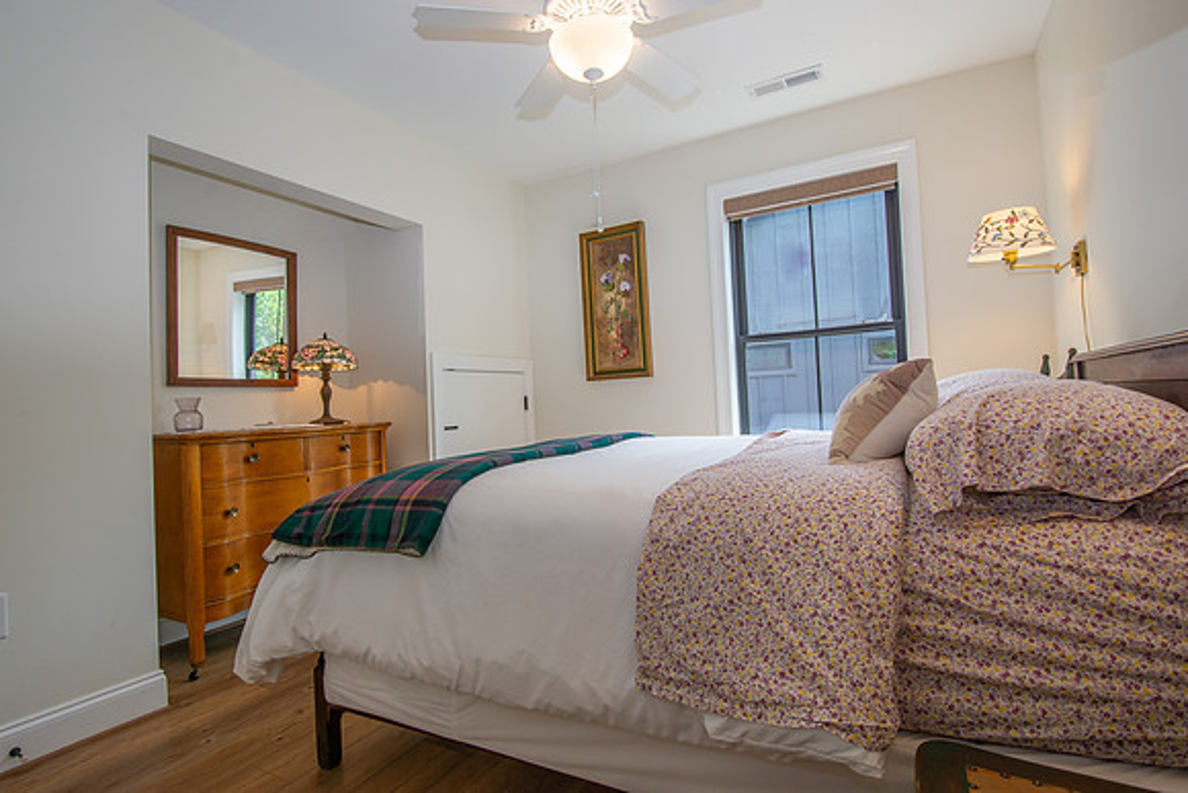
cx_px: 594
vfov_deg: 69.2
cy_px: 396
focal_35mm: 17
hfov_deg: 91.9
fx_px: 575
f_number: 6.7
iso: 250
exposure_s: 1/60
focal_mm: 11
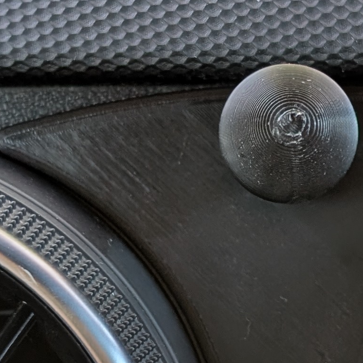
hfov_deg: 15.4
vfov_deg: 15.4
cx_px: 267
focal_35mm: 113
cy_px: 261
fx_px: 1341
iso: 18
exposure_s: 1/27.1
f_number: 1.68
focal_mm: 6.9
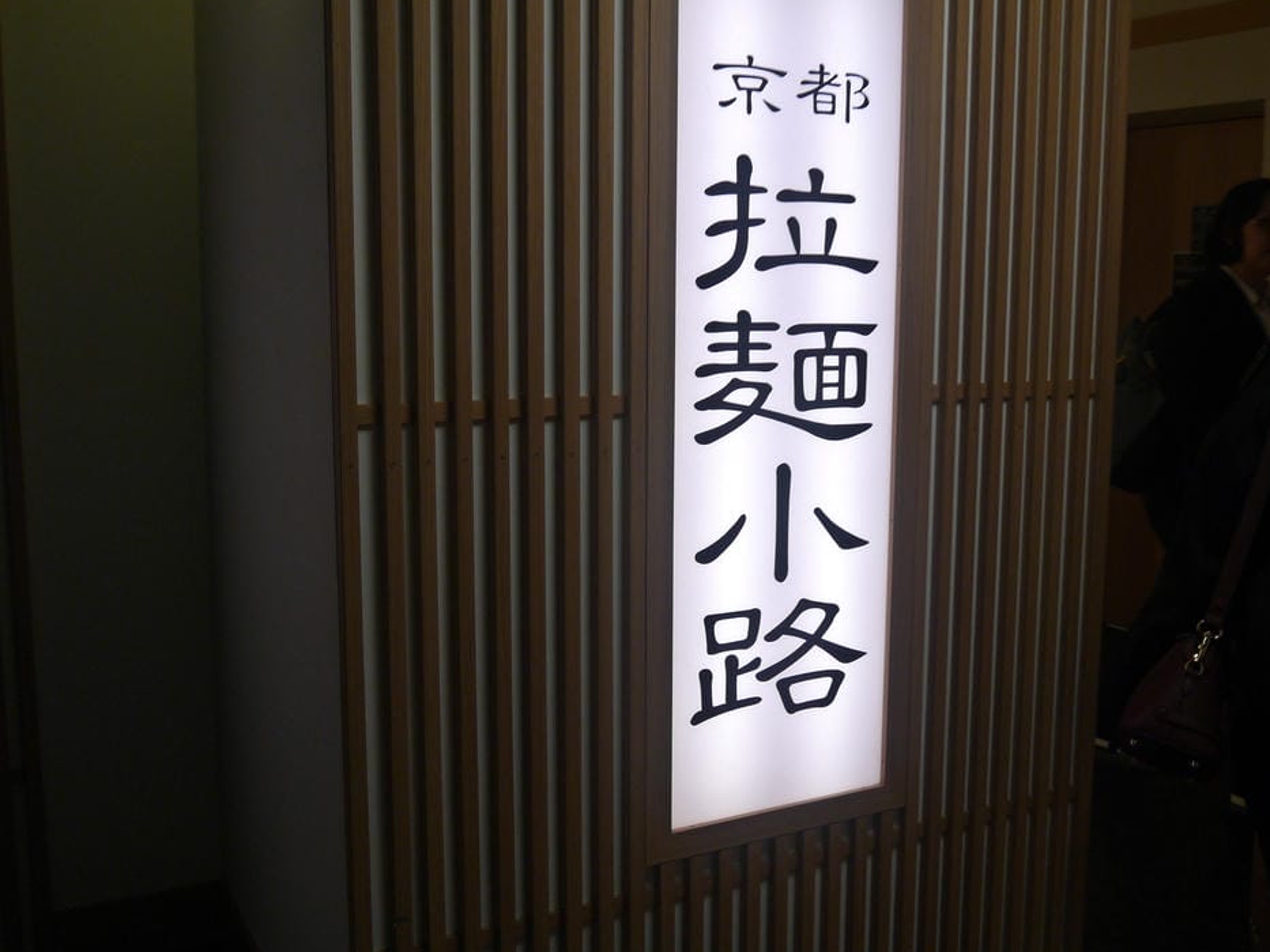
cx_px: 773
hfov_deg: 51.0
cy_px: 469
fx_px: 1321
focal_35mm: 36
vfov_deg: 39.7
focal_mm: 14
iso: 320
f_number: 3.5
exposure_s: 1/125
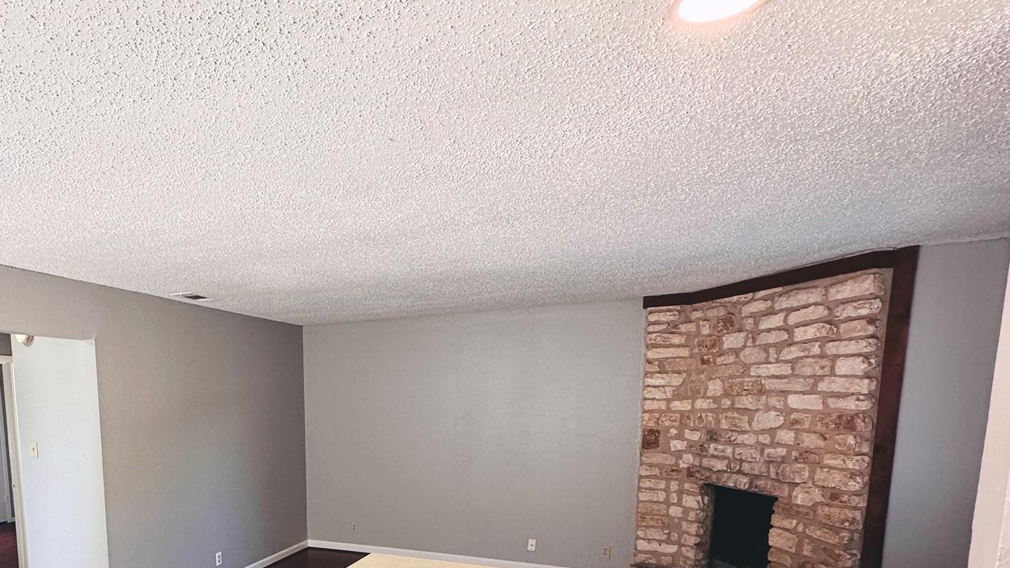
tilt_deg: -7.6
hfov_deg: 75.3
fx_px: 616
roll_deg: +1.1
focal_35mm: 23
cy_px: 486
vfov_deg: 45.9
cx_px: 309
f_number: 2.2
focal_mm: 2.22
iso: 160
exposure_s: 1/120
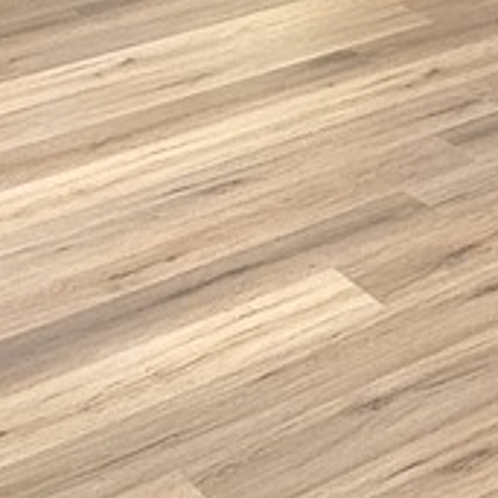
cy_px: -166
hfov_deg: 13.8
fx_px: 1579
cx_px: 1121
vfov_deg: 16.8
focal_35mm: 97
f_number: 2.2
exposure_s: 1/60
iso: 80
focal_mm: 2.2
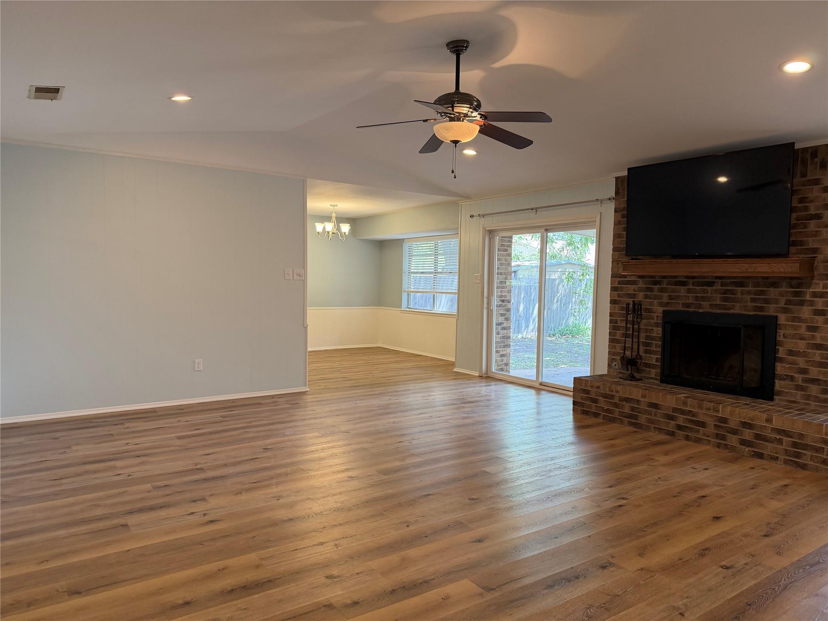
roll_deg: -0.6
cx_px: 414
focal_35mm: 24
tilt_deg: -3.7
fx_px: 574
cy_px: 310
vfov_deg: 56.8
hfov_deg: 71.6
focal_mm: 6.76
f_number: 1.78
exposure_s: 1/120
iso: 200
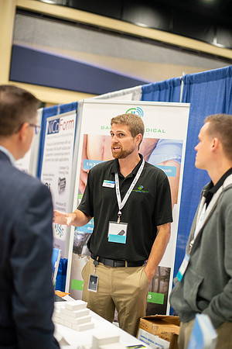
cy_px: 174
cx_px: 116
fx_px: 483
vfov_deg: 39.6
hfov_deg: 27.0
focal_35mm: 50
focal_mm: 50
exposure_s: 1/200
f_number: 2
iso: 800
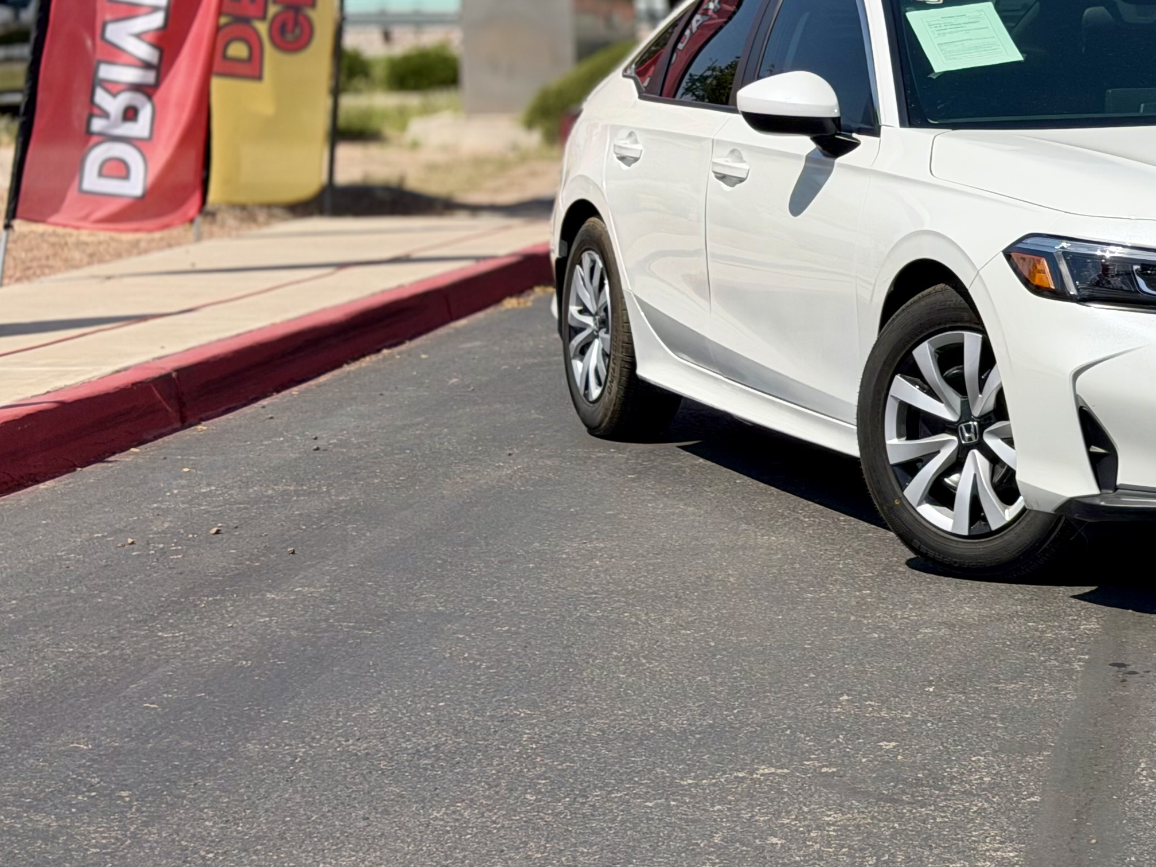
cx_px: 1131
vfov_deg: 15.3
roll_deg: +2.1
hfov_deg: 19.9
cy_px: 190
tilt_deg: -3.9
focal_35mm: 96
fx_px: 3206
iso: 64
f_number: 1.78
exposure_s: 1/7143
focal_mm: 6.76
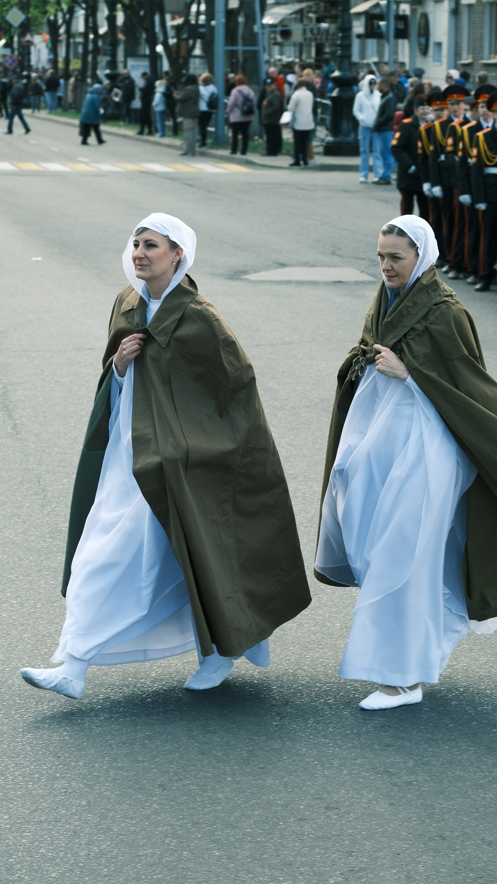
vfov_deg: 19.3
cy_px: 441
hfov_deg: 10.9
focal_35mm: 111
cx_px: 289
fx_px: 2601
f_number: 5.6
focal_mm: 70
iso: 250
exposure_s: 1/200
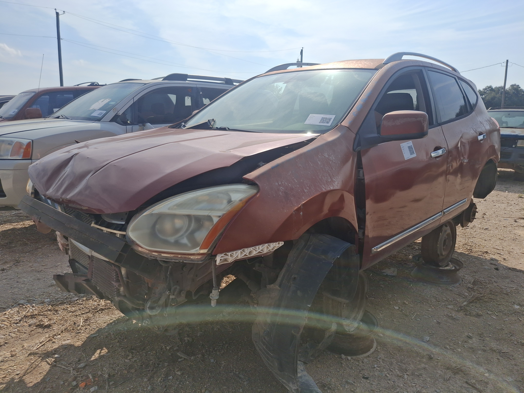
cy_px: 196
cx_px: 262
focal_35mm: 25
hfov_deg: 69.4
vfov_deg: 54.9
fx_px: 378
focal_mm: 4.69
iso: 32
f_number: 1.8
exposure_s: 1/5208
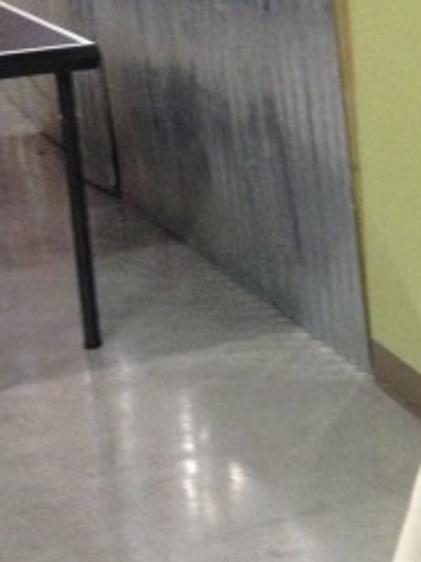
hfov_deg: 11.6
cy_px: 374
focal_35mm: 123
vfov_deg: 16.0
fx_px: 1996
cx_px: 590
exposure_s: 1/20
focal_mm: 4.28
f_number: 2.4
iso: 320
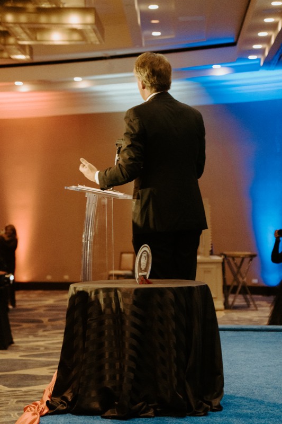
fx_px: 1234
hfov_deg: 13.0
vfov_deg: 19.5
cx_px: 141
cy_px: 212
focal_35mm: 105
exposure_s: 1/100
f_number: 3.2
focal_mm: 70
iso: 6400
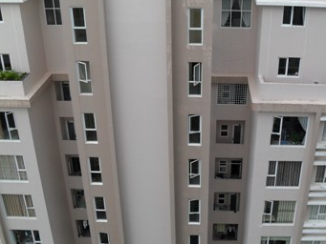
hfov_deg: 40.8
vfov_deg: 31.5
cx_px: 209
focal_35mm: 46
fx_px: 433
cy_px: 137
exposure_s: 1/45
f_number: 2.8
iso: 100
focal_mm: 6.2
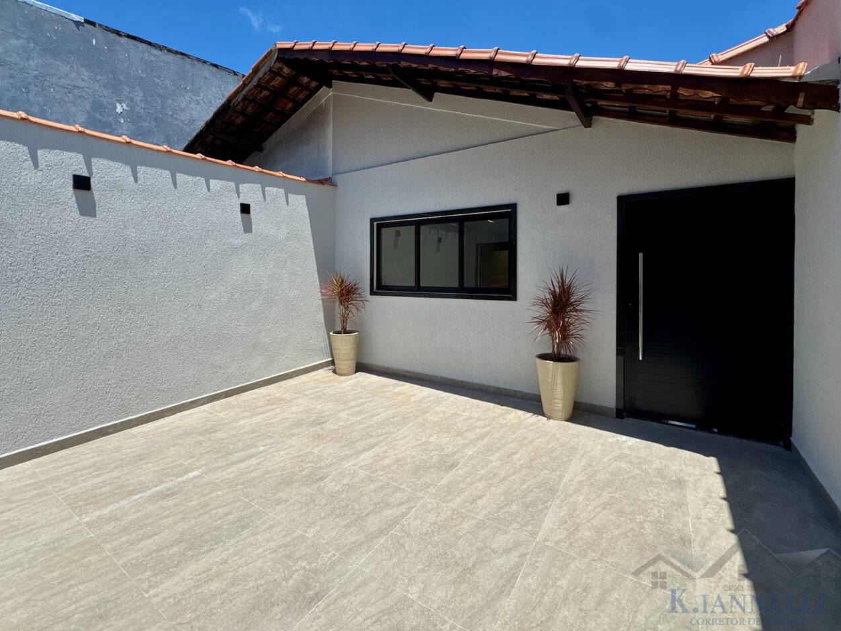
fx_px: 389
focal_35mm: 16
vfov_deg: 77.7
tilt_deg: +1.1
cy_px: 275
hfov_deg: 94.4
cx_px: 392
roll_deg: +0.7
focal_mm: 2.22
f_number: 2.2
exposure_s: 1/2415
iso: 50
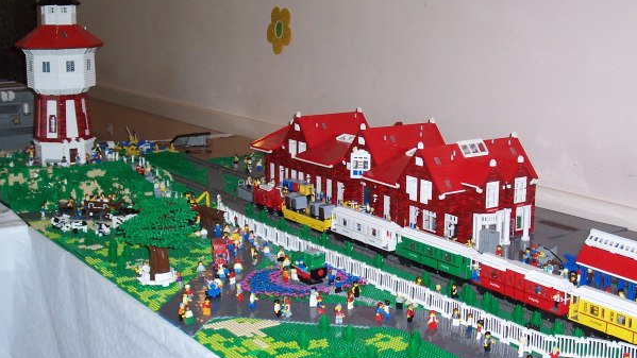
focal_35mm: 51
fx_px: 861
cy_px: 179
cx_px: 323
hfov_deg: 40.6
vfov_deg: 23.5
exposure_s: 1/60
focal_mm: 7
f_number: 3
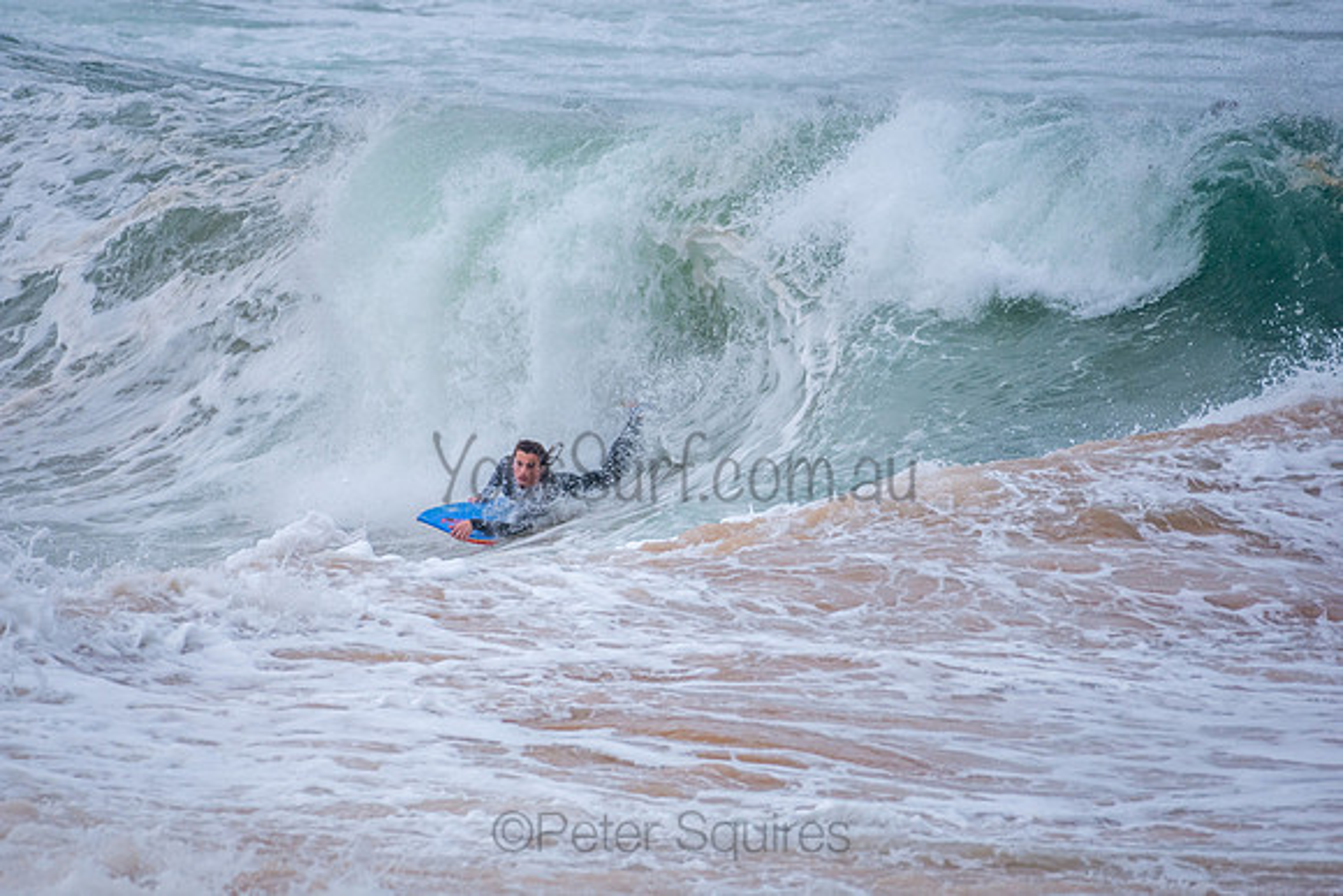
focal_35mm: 750
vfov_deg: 1.8
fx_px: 27984
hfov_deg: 2.7
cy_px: 448
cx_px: 672
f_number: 5.6
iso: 320
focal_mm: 500
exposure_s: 1/1000
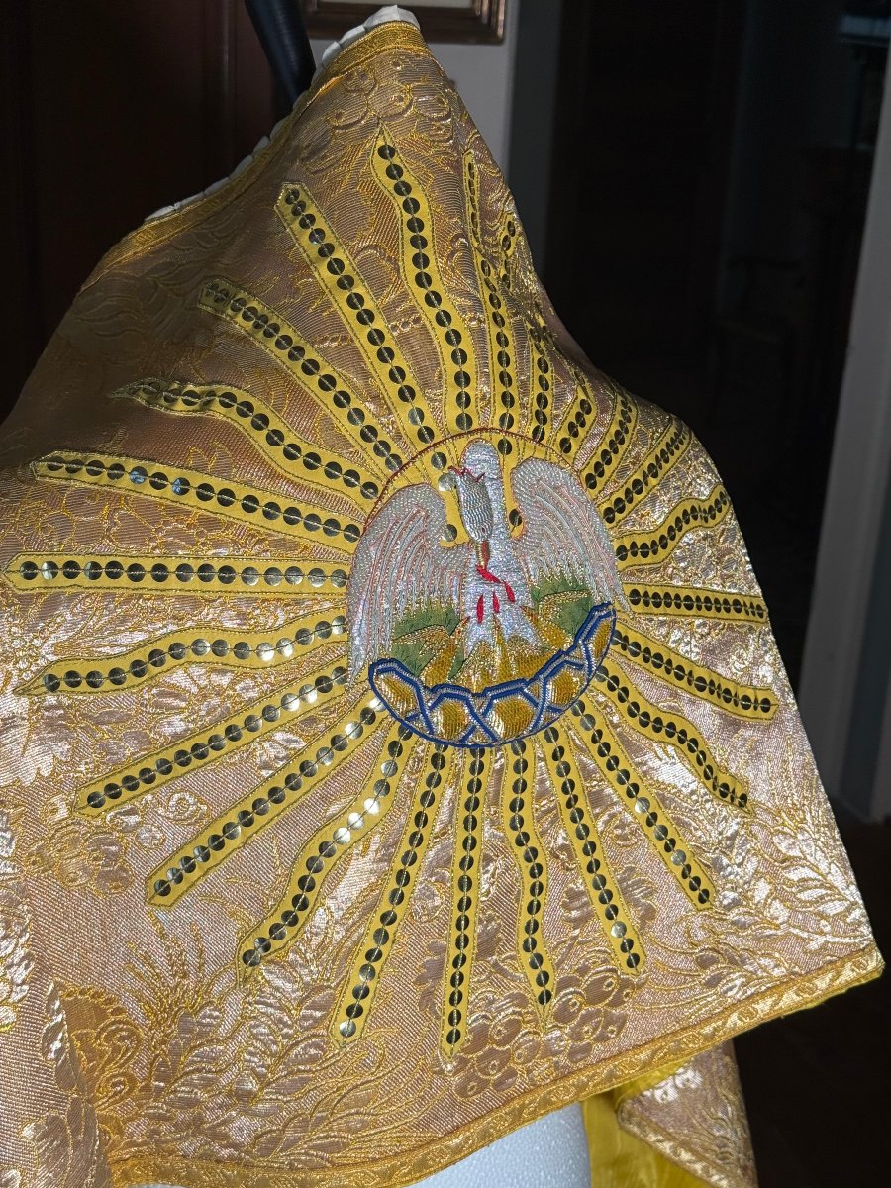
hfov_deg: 30.3
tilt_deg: -16.6
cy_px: 594
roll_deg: -2.3
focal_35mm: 48
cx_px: 446
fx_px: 1647
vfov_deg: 39.7
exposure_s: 1/117
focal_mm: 6.76
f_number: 1.78
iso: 100
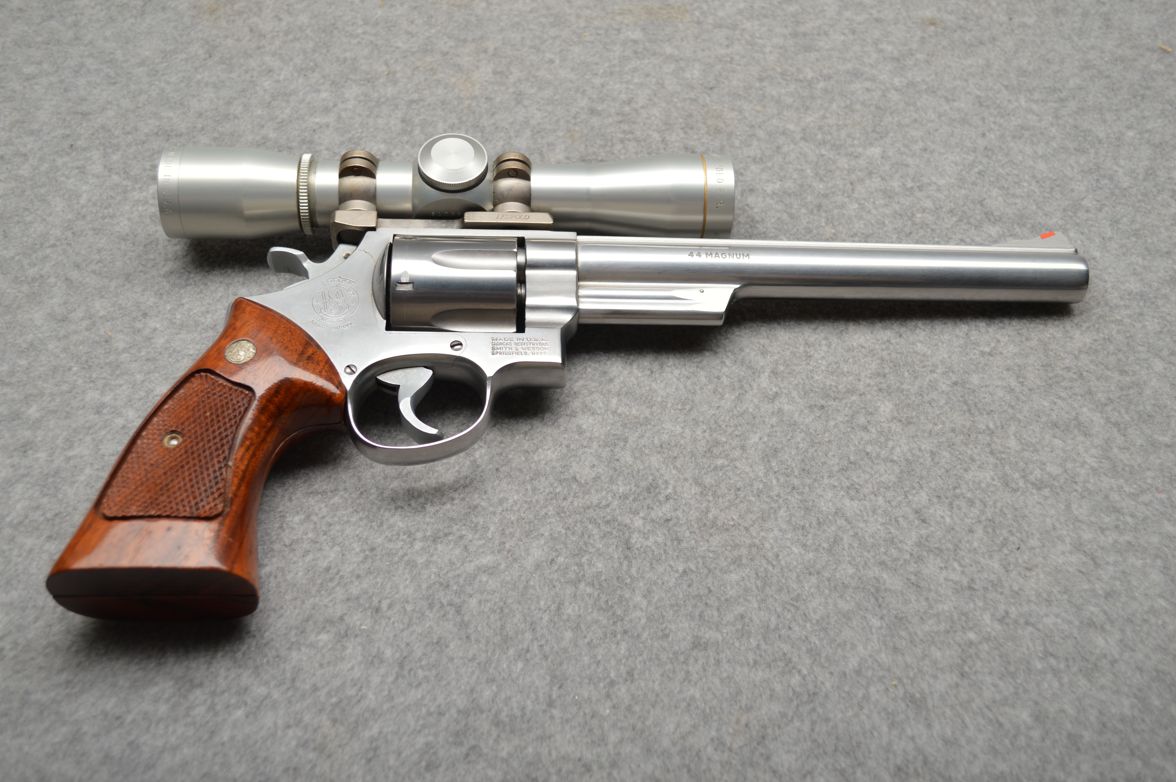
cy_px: 391
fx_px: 1273
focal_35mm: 39
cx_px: 588
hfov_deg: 49.6
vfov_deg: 34.1
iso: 100
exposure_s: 1/200
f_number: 4.5
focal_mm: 26
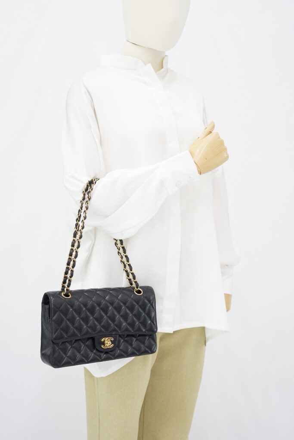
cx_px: 147
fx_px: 612
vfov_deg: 39.6
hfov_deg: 27.0
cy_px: 220
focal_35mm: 50
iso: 640
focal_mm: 50
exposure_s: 1/6
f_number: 6.3
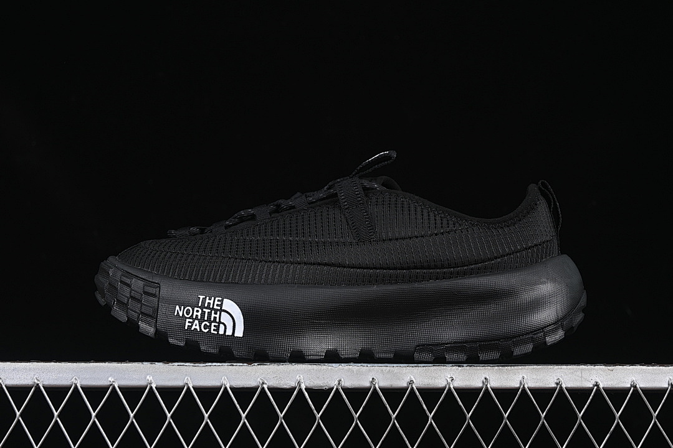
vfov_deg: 18.2
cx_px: 336
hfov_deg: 27.0
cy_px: 224
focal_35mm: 75
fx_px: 1402
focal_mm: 50
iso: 160
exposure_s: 1/50
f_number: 6.3
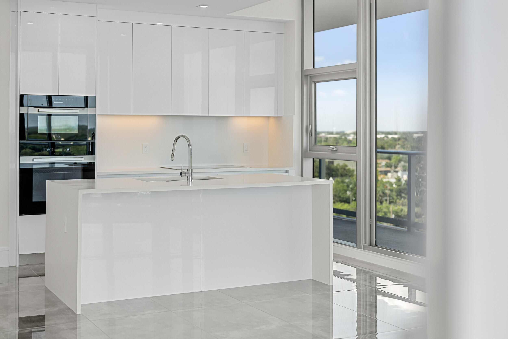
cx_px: 254
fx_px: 706
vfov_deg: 27.0
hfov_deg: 39.6
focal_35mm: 50
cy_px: 170
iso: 500
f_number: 2.8
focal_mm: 50
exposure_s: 1/250
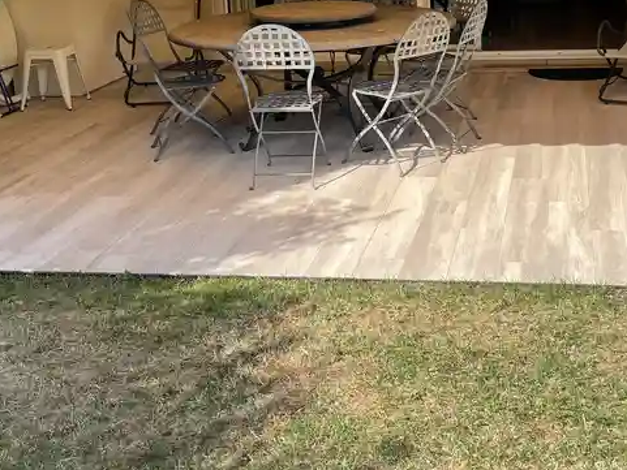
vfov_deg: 26.7
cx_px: 388
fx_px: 978
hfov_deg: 35.4
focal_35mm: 54
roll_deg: +2.8
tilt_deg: -12.8
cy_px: 126
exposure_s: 1/2053
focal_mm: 4.2
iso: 32
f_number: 1.6
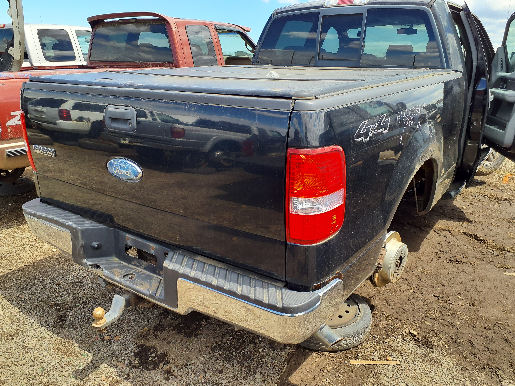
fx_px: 402
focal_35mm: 27
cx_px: 258
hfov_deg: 65.3
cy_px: 193
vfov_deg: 51.4
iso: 40
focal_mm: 3.58
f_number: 1.9
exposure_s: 1/612
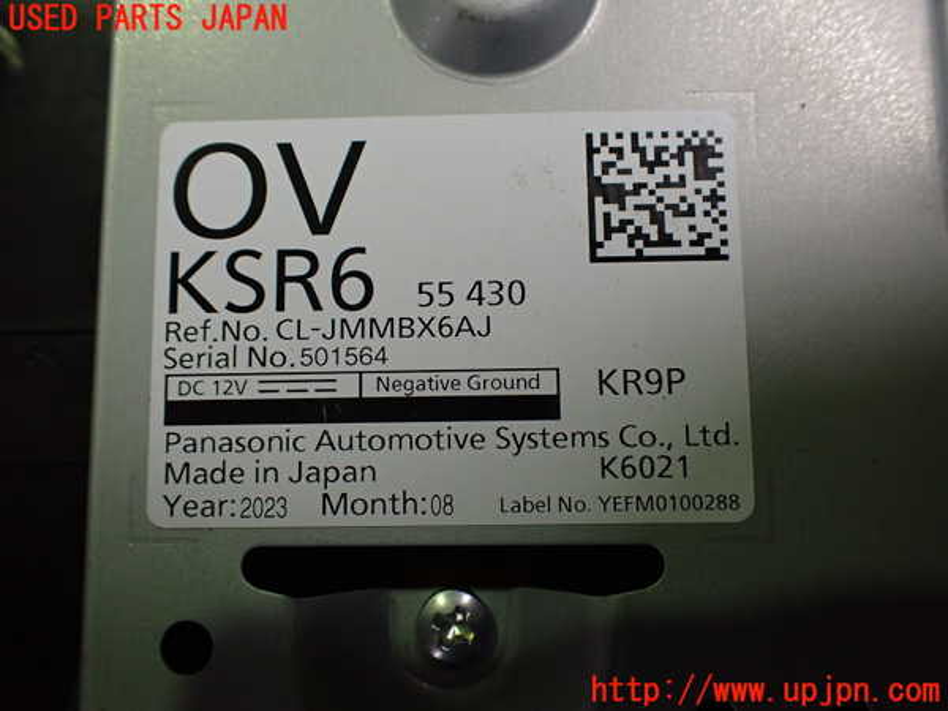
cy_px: 356
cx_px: 474
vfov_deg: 46.8
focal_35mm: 30
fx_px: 822
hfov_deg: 60.0
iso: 400
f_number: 2.3
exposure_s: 1/125
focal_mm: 5.4
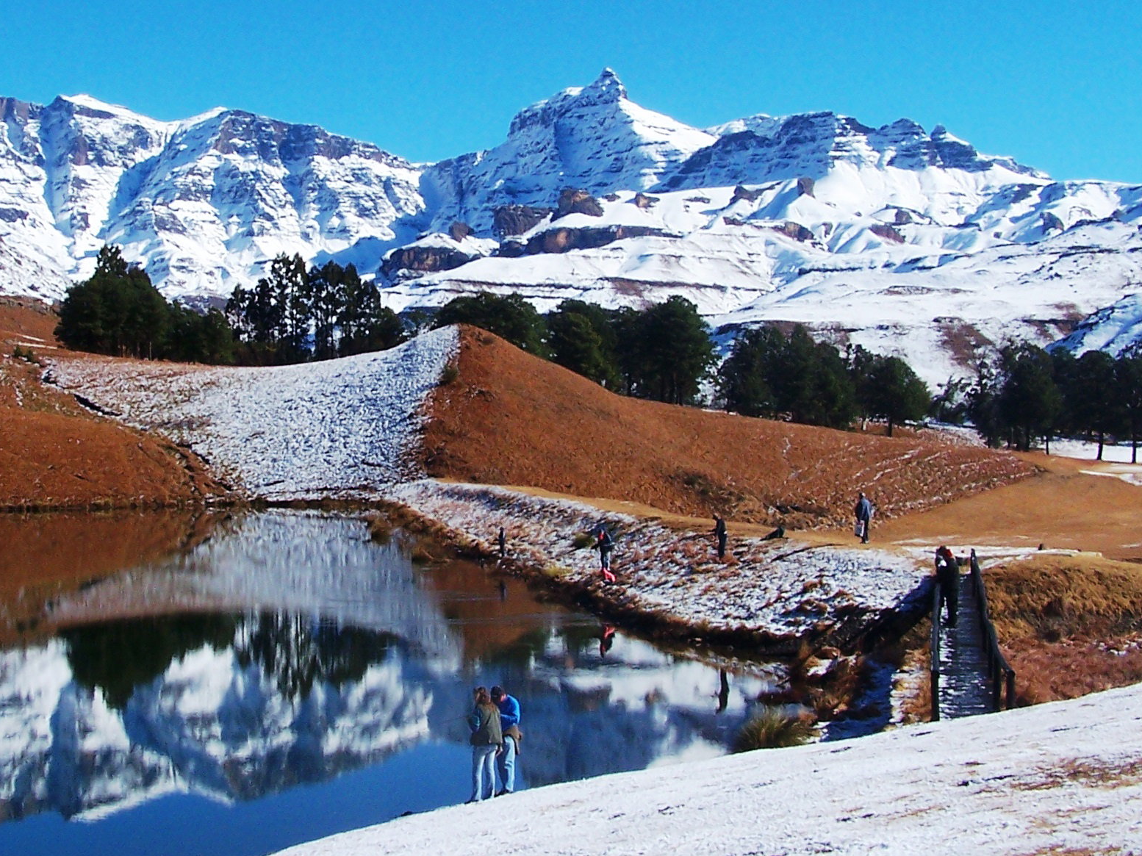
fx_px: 2078
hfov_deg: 30.6
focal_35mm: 63
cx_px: 413
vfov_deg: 23.2
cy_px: 310
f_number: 5.6
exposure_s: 1/640
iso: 100
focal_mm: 6.3
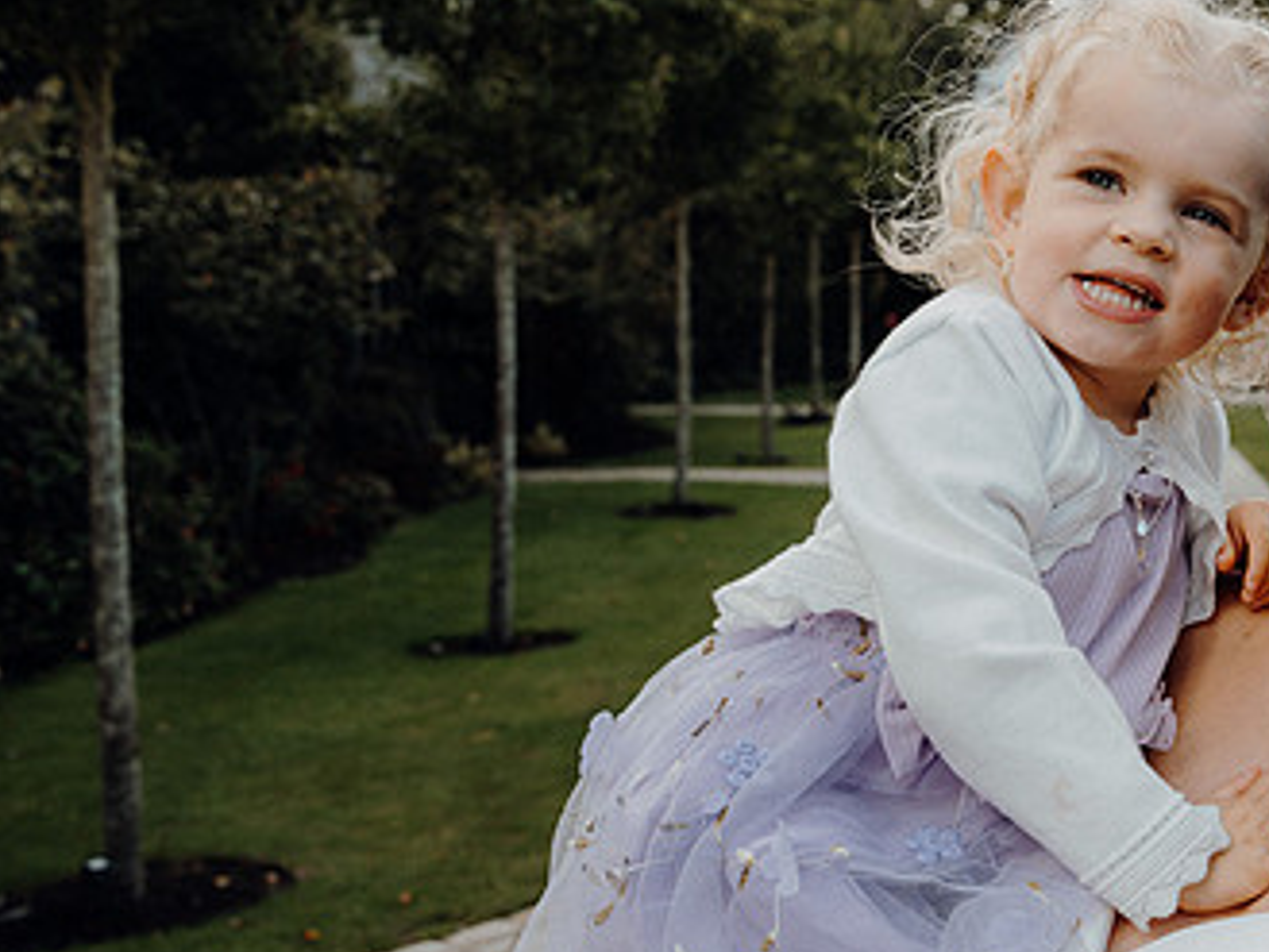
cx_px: 1115
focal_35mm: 61
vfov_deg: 24.0
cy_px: 580
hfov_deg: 30.4
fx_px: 2237
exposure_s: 1/160
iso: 160
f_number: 5.6
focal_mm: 36
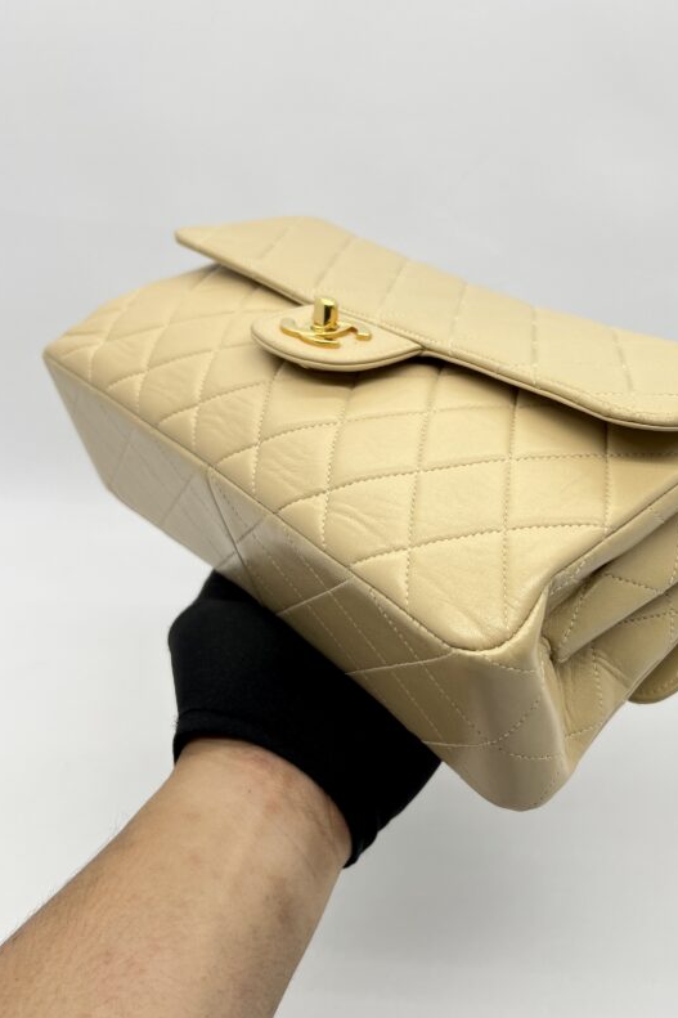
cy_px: 504
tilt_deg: -28.0
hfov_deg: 37.5
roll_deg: +0.2
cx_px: 448
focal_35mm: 35
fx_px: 989
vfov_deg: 54.4
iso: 32
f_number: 1.5
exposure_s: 1/121
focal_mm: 5.7
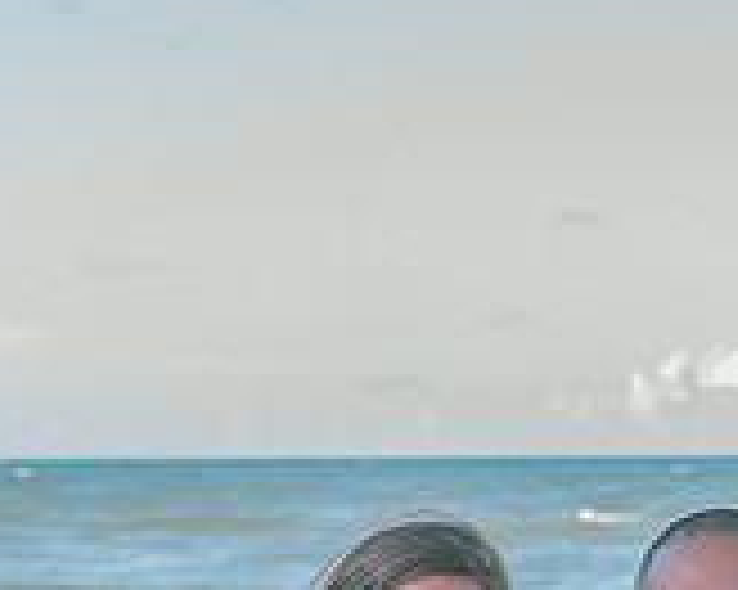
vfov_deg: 9.4
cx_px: 754
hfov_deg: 11.8
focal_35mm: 162
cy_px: 702
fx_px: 3536
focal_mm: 46
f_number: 4
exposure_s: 1/250
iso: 320
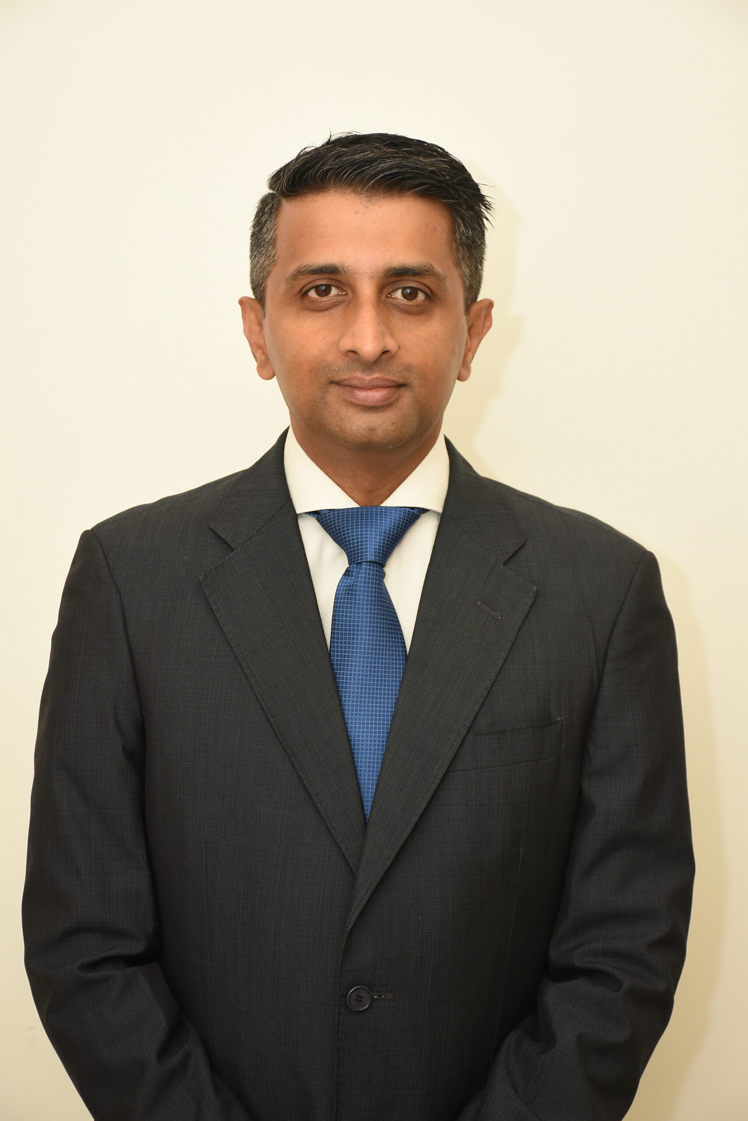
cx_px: 374
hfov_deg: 15.2
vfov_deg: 22.6
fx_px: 2803
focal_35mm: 90
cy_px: 560
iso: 500
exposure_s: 1/125
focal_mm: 60
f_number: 5.6
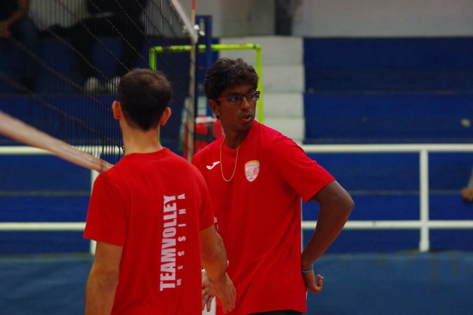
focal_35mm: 172
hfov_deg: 12.0
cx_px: 236
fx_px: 2259
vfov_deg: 8.0
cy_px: 158
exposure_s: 1/400
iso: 6400
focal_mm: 115
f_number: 2.8
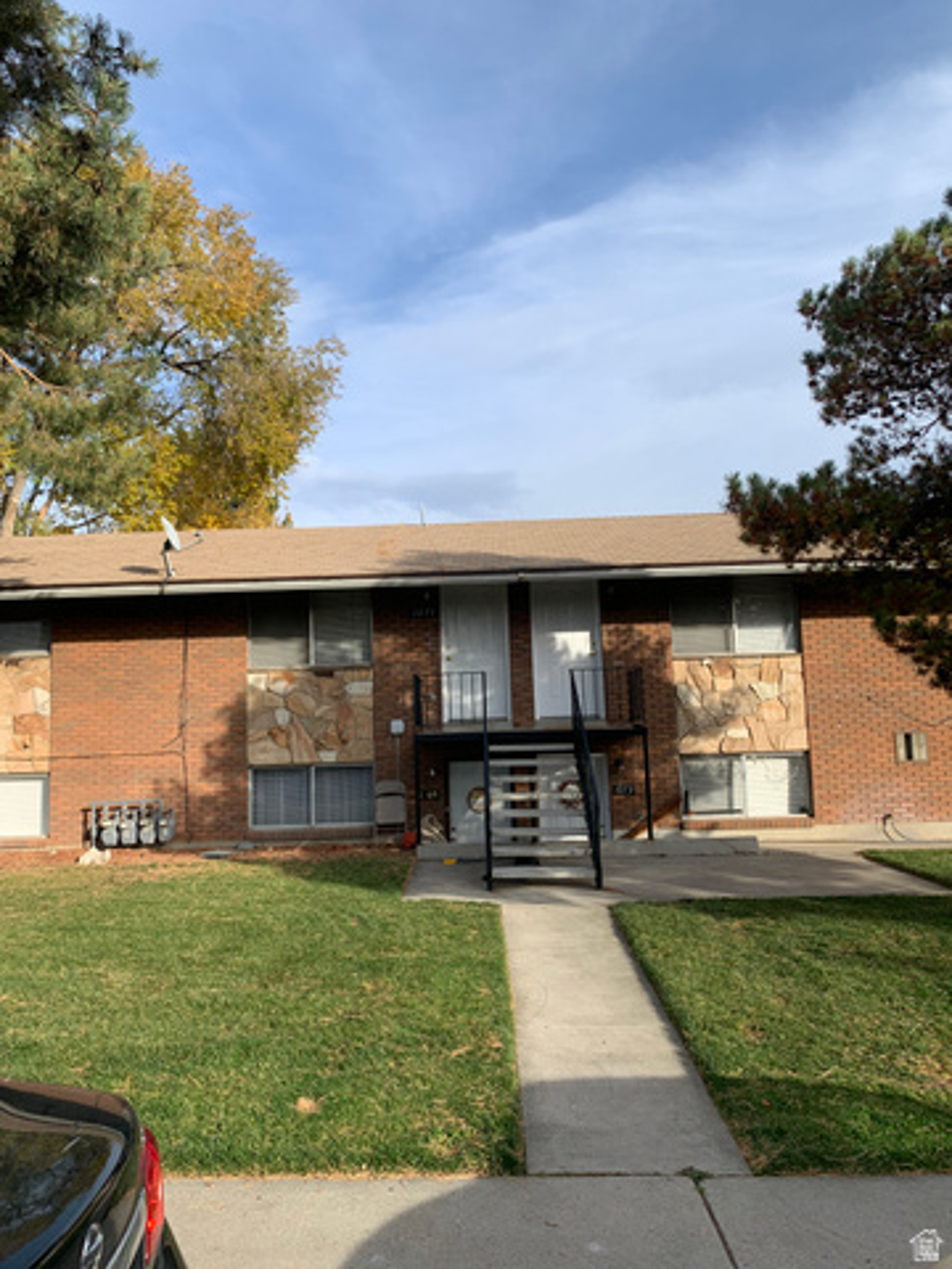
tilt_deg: +6.4
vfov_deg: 67.3
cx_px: 476
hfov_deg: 53.1
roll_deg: +1.7
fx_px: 953
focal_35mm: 26
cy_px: 634
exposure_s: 1/1368
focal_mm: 4.25
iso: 25
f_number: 1.8
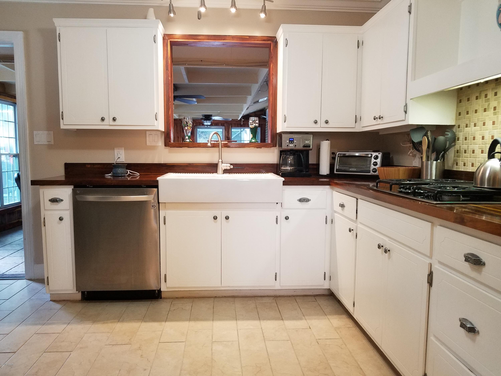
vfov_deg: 53.1
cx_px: 250
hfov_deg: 67.3
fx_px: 376
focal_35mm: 26
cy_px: 188
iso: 160
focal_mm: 4.2
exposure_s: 1/30
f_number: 1.7
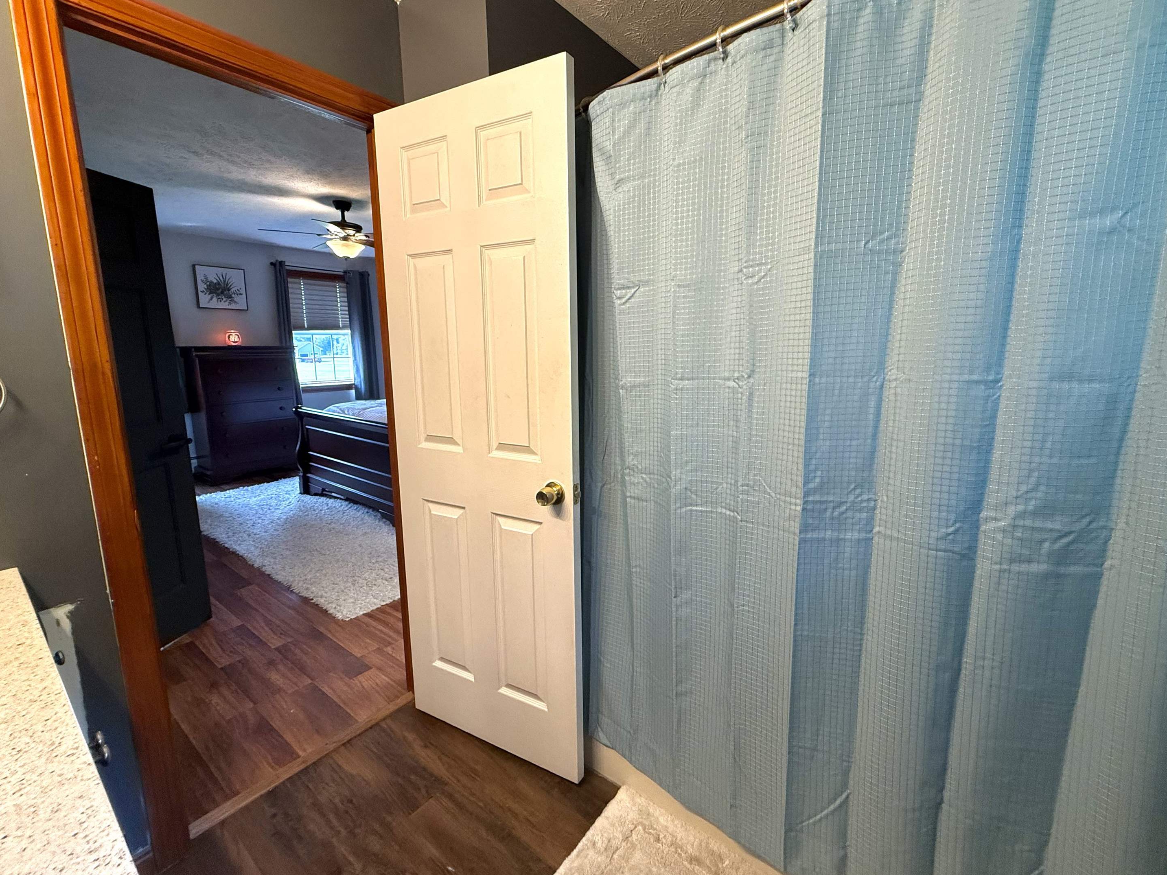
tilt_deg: -8.3
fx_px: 506
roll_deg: +0.2
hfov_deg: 98.1
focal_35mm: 15
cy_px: 422
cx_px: 611
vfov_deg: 81.7
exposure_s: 1/120
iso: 320
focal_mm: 2.22
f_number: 2.2
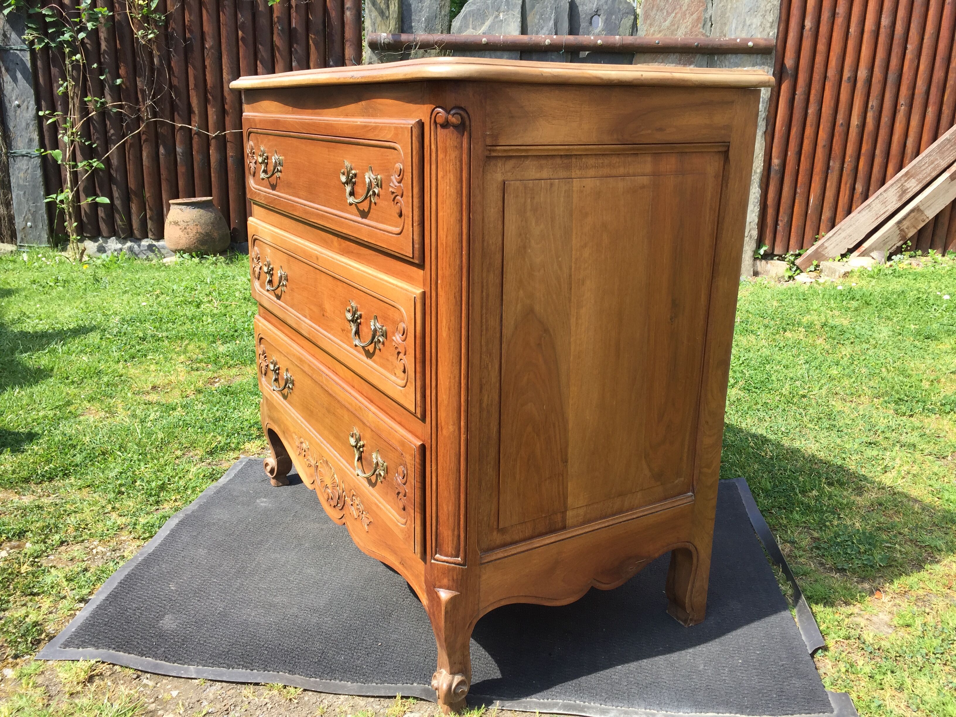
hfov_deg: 61.7
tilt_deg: -16.8
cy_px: 358
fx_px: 801
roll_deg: -2.2
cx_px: 478
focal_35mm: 29
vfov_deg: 48.2
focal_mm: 4.15
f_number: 2.2
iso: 32
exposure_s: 1/581
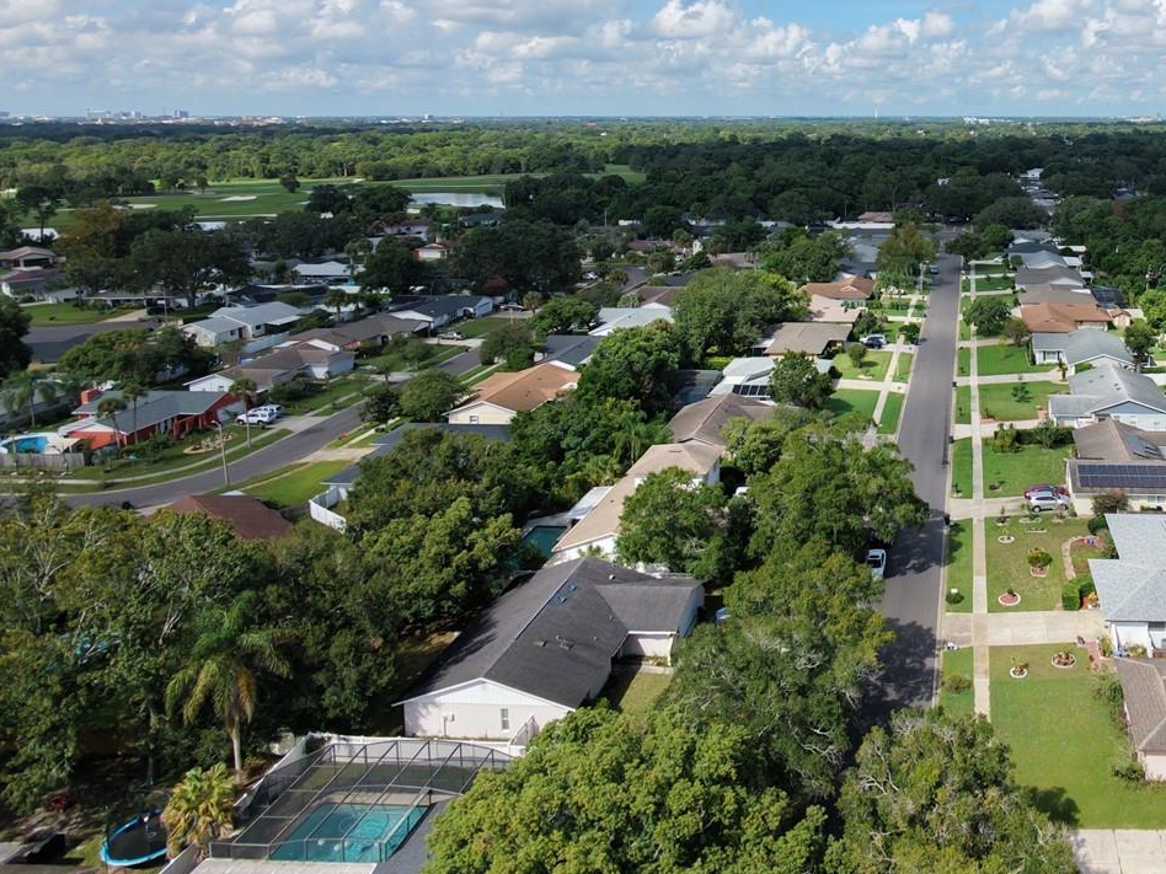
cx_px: 931
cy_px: 204
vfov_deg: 49.0
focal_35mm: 27
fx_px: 909
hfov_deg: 60.2
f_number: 2.2
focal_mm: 3.05
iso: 100
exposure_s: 1/800
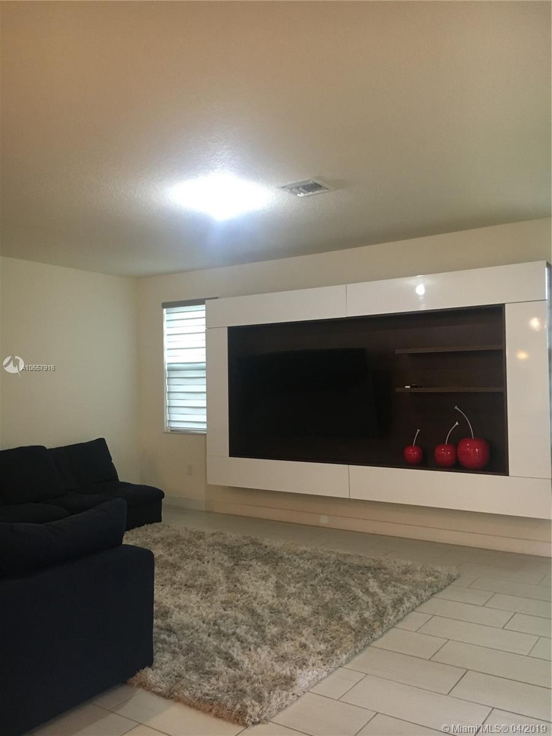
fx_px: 617
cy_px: 368
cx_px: 276
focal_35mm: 29
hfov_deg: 48.2
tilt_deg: +1.4
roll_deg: +0.3
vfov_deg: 61.7
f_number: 2.2
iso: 200
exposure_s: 1/30
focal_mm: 4.15
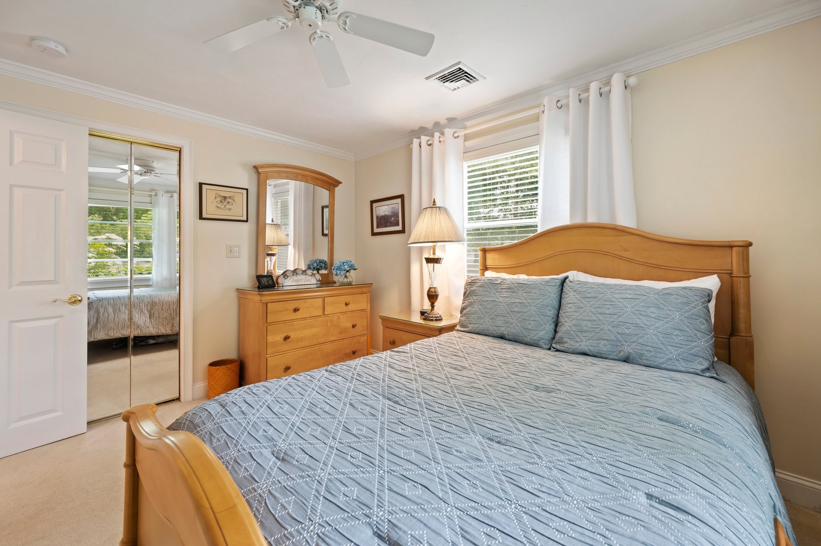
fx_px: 319
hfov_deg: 104.3
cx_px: 410
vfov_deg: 81.1
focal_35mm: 14
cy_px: 273
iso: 250
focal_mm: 14
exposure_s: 1/3
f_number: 7.1
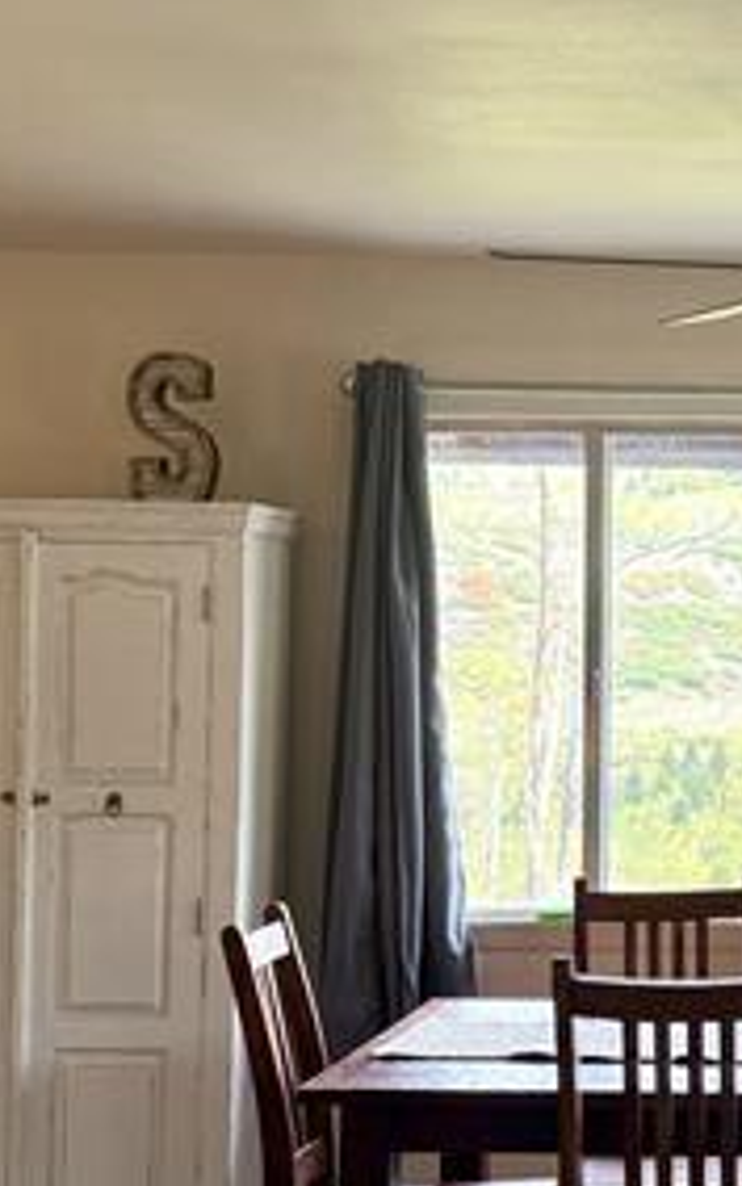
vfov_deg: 29.8
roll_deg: -1.2
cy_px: 629
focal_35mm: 69
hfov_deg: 17.9
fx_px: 2231
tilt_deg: -0.1
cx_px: 893
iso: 200
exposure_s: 1/178
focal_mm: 6.76
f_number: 1.78
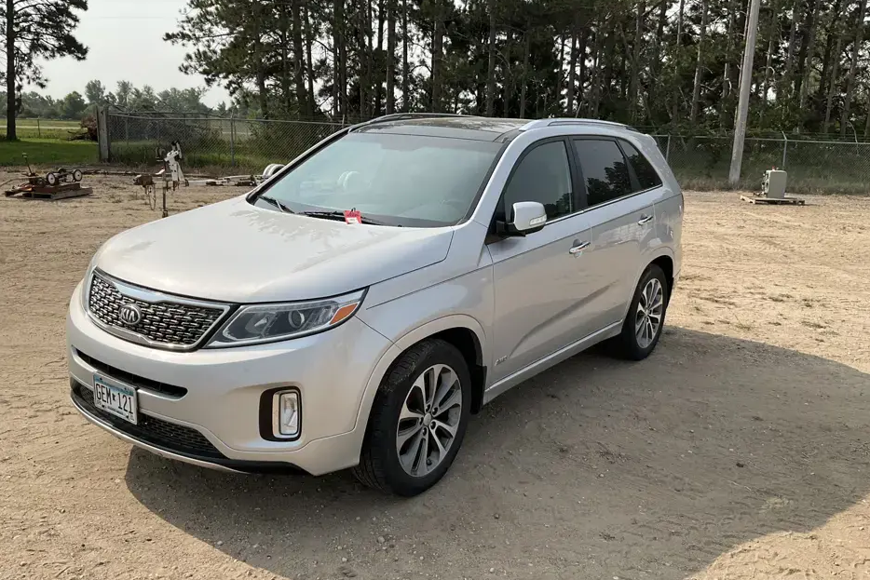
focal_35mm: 31
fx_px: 749
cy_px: 315
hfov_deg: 60.3
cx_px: 446
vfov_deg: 42.3
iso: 25
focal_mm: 3
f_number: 1.8
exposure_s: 1/1786
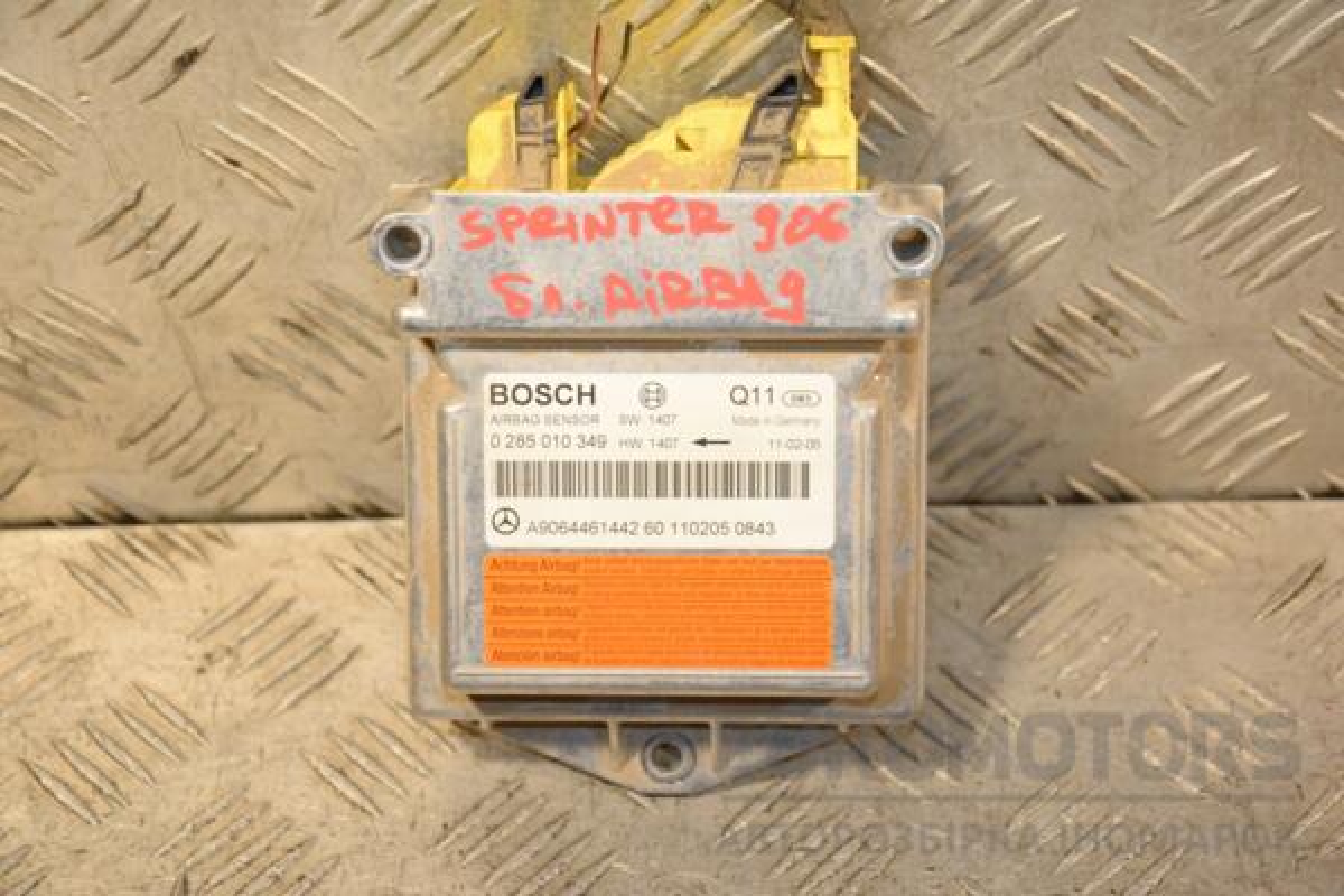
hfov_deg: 23.4
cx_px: 672
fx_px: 3248
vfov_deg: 15.7
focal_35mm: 87
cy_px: 448
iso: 800
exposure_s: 1/200
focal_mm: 58
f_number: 5.3
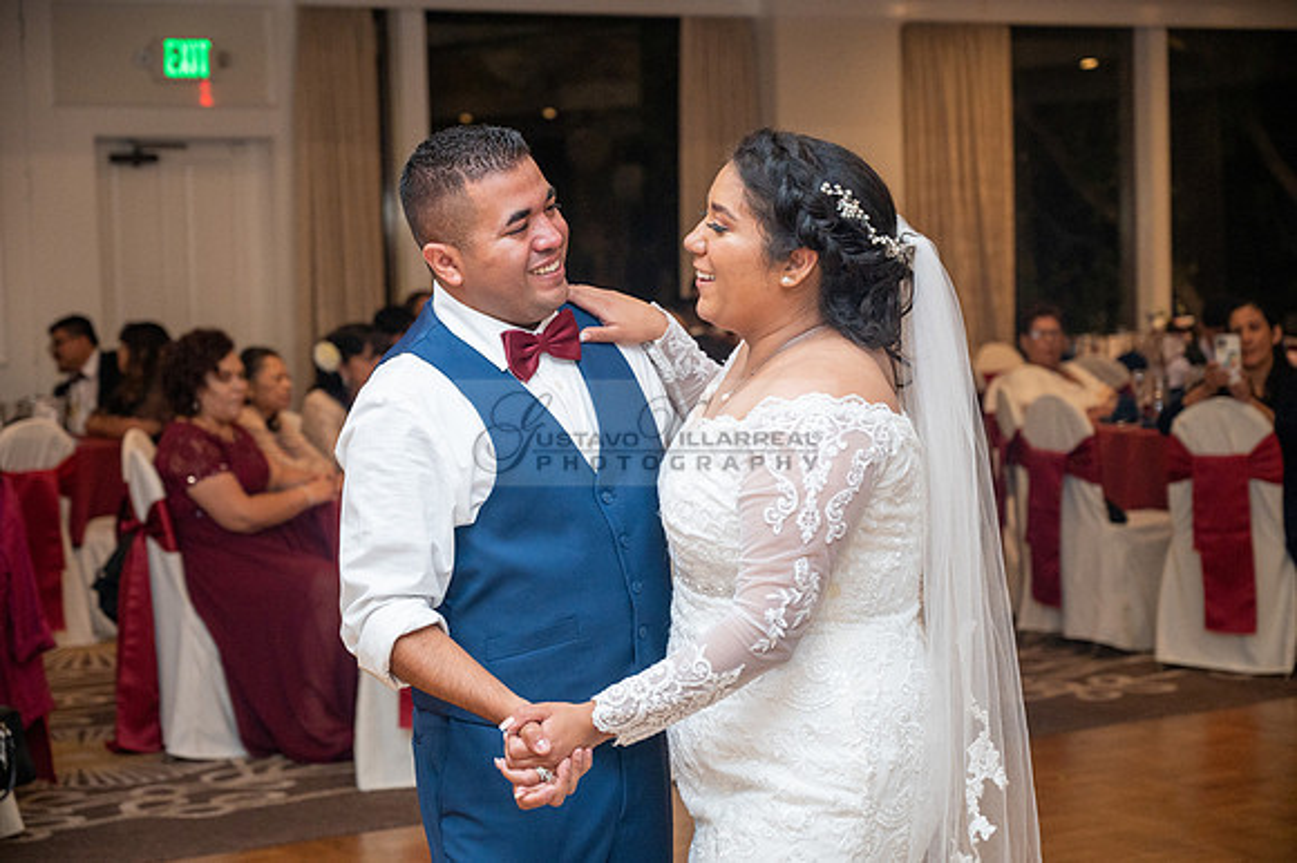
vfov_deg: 19.4
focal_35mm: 70
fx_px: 2520
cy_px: 432
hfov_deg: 28.9
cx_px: 648
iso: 2500
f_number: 4
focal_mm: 70
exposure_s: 1/160
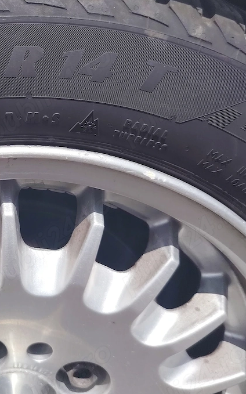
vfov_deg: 39.8
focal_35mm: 50
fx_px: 537
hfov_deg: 24.2
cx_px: -20
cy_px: 128
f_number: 1.75
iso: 100
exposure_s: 1/1012
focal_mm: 5.25
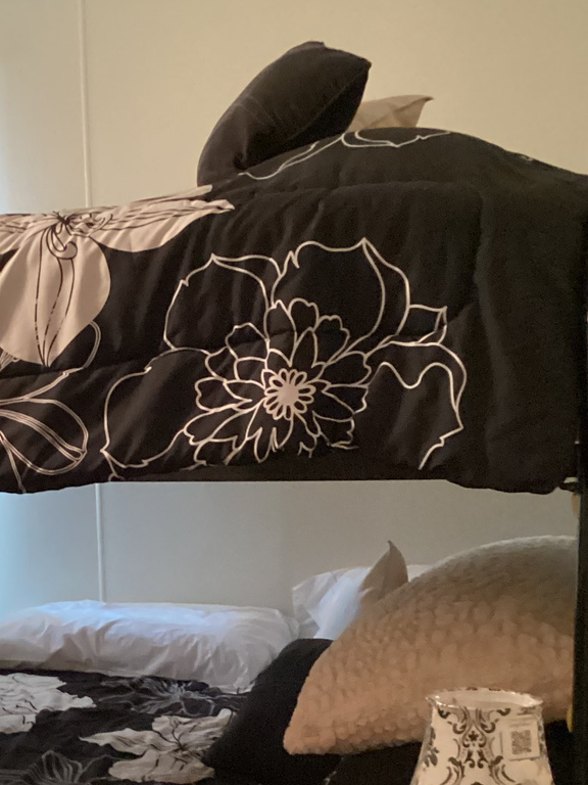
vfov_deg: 30.8
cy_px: 565
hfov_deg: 23.3
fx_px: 1404
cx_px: 121
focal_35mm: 62
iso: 640
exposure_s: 1/24
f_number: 2.4
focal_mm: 3.3
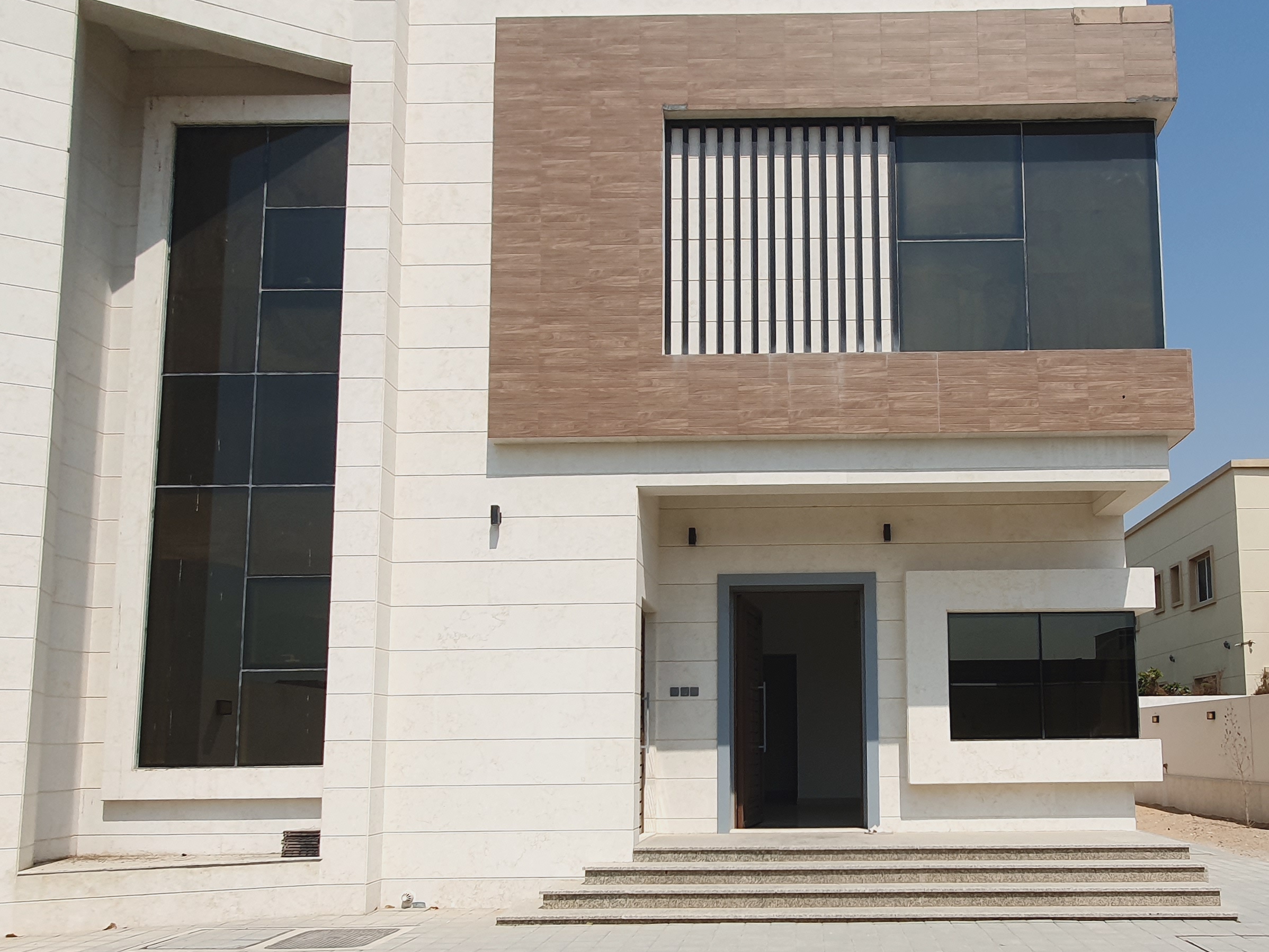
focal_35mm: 25
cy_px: 629
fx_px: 916
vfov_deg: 53.9
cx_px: 797
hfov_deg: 68.3
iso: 50
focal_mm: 1.8
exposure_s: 1/1976
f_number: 2.2
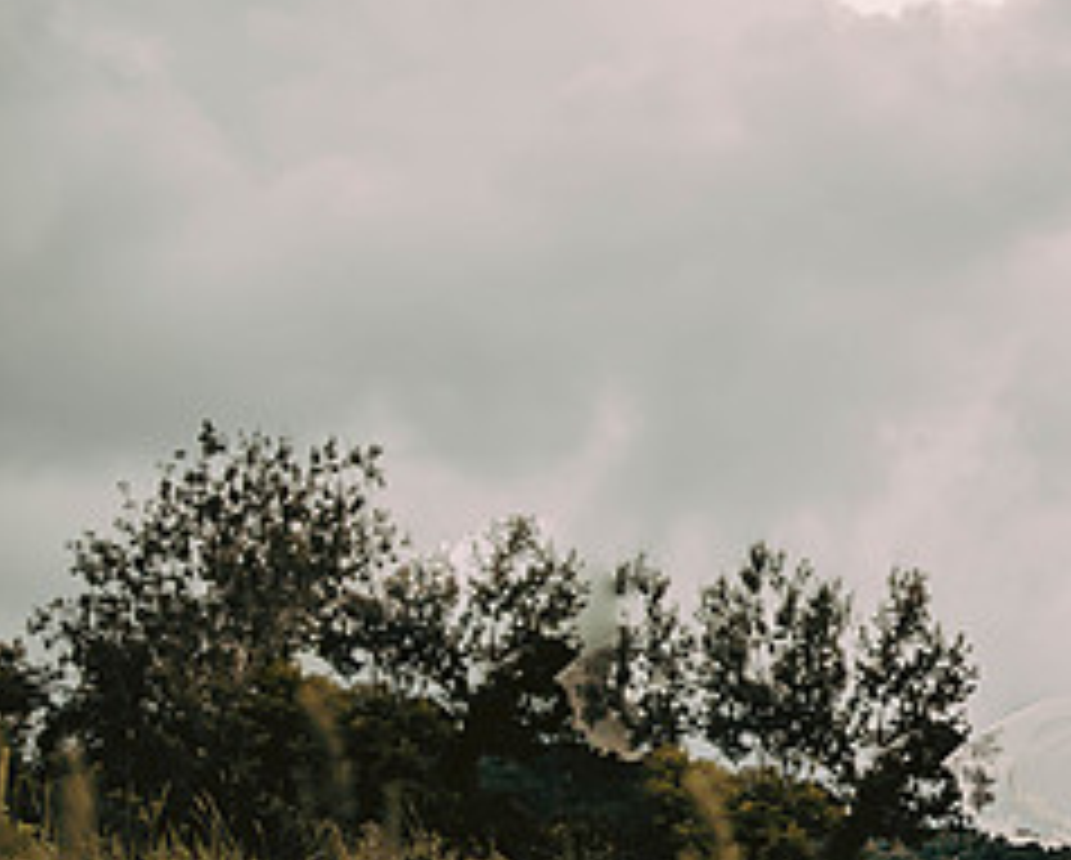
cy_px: 439
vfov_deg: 23.9
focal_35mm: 64
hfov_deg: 26.7
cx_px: 1228
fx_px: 2031
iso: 640
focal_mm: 28
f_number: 2.8
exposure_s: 1/4000
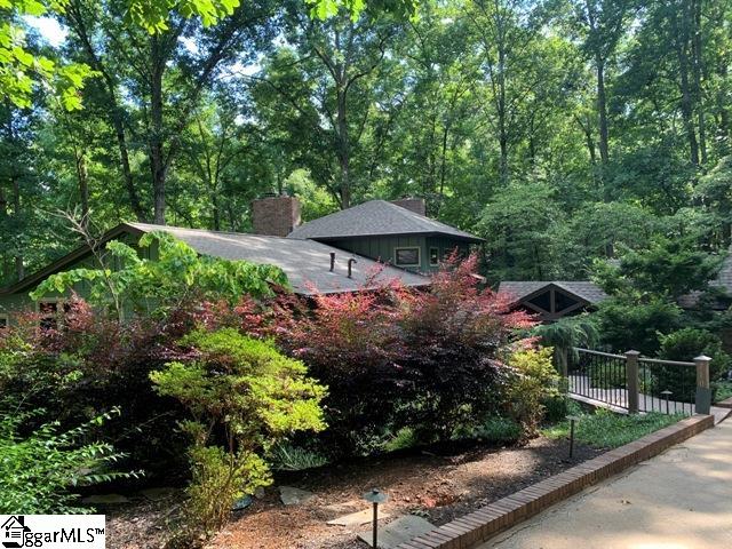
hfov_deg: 67.3
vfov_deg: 53.1
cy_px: 274
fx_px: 550
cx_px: 366
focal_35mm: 26
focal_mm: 4.25
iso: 32
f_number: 1.8
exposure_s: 1/122
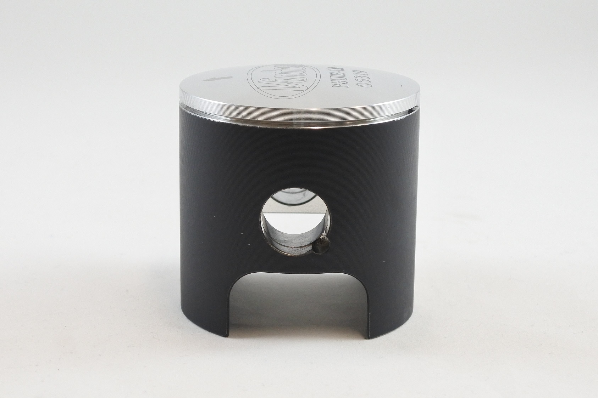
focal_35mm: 46
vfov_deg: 29.2
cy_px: 199
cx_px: 299
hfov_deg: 42.7
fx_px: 764
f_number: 4.5
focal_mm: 17.2
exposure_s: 1/125
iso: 500
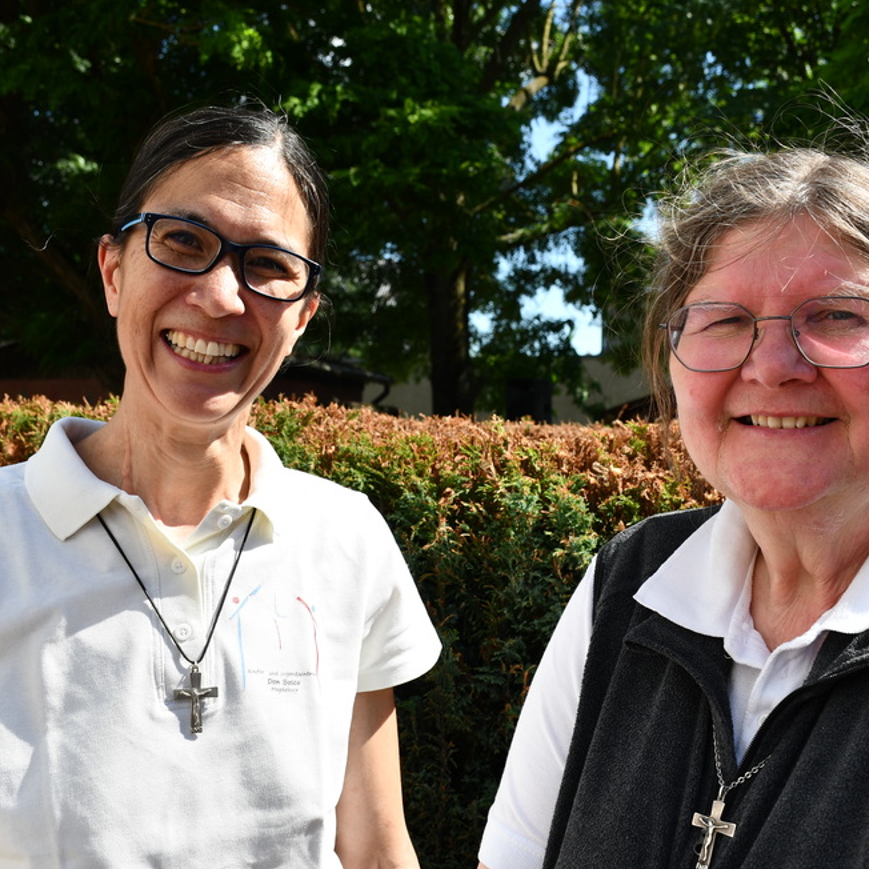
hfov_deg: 39.1
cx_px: 468
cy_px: 440
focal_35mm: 43
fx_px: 1221
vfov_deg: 39.2
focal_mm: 22
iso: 100
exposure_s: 1/250
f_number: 8
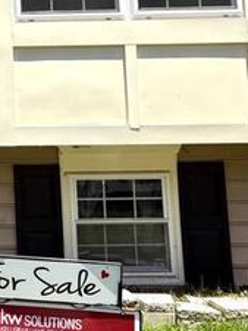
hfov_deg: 17.8
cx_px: -82
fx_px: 735
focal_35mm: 77
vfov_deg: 24.1
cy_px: -4
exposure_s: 1/3623
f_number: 1.6
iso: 50
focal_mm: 5.96
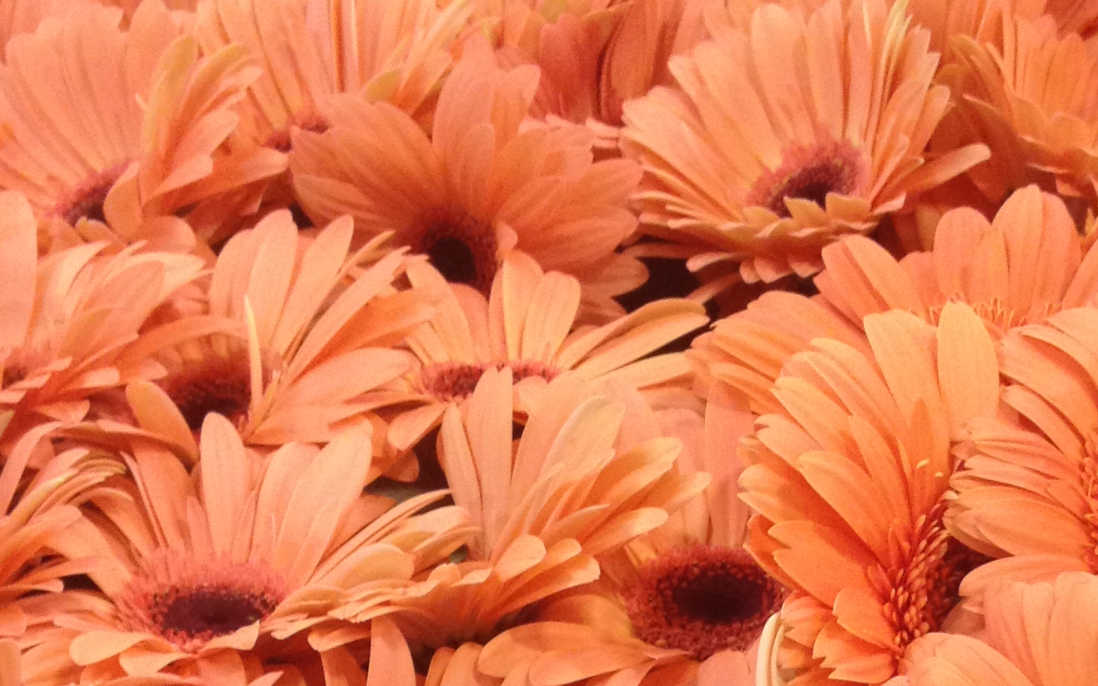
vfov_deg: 13.7
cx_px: 803
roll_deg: -0.3
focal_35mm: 92
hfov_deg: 22.4
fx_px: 2753
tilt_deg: -39.5
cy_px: 861
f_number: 2.4
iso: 100
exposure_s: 1/20
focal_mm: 4.28
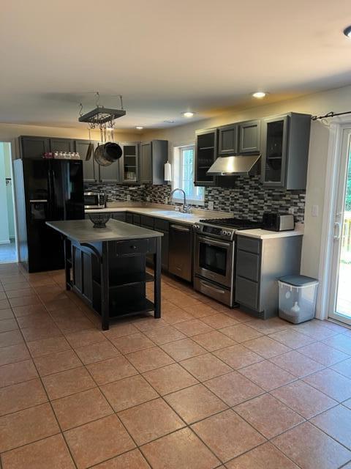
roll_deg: -0.4
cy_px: 234
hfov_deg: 53.1
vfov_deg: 67.3
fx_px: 352
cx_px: 176
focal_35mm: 26
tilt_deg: -9.3
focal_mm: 5.7
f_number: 1.5
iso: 125
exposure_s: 1/60
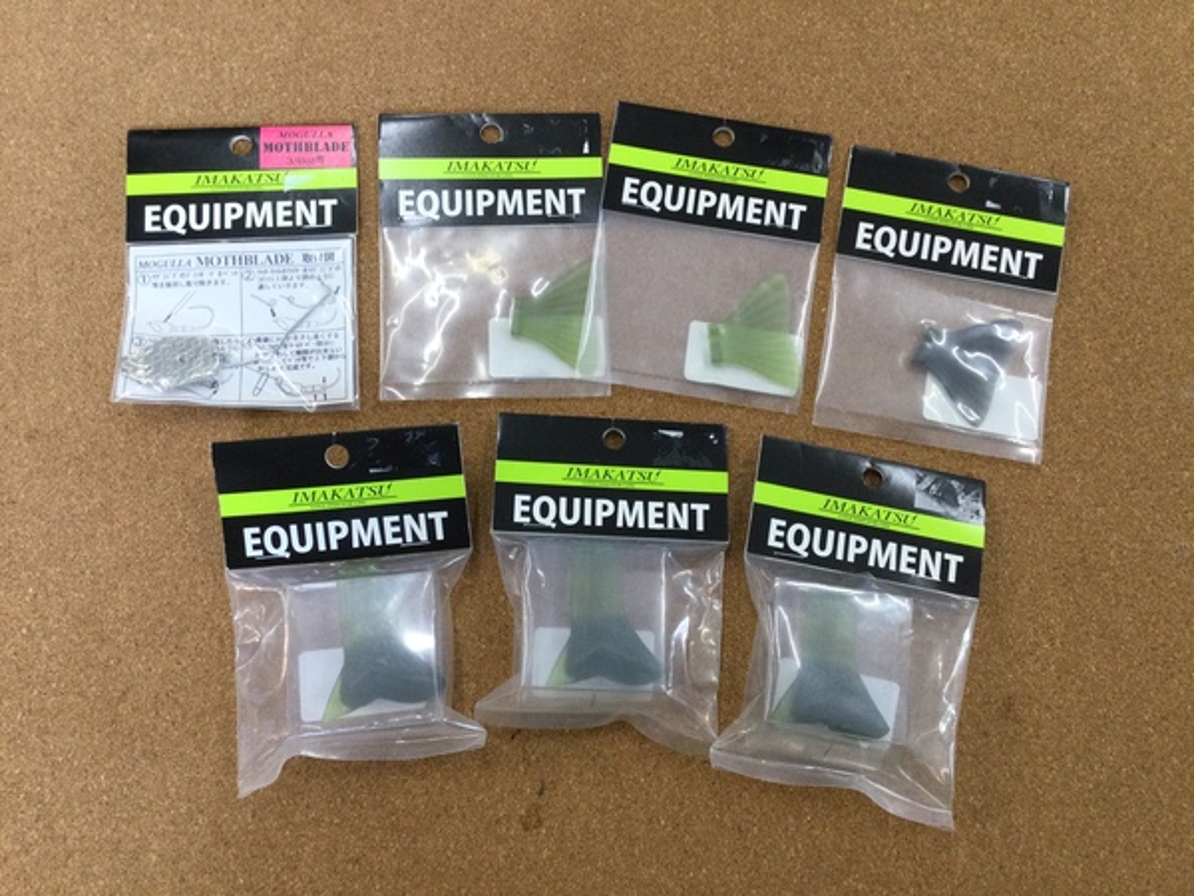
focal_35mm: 31
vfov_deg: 45.4
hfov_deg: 58.4
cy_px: 448
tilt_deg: -80.4
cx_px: 597
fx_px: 1069
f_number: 2.4
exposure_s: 1/30
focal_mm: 3.3
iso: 25
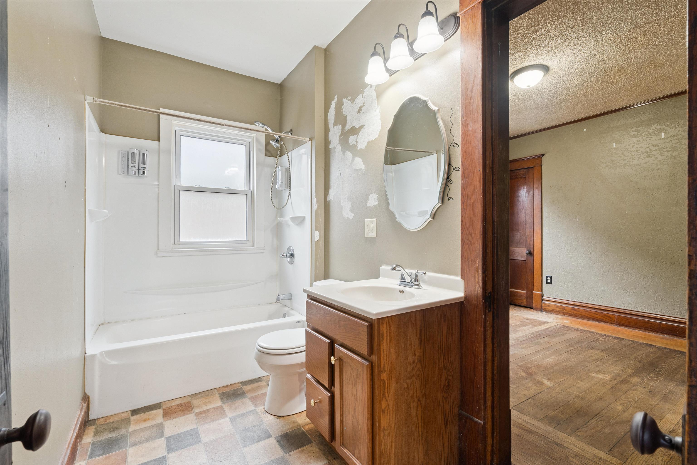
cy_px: 232
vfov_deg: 73.7
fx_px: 310
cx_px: 348
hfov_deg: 96.7
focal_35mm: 16
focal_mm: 16
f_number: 10
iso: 800
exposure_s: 1/10
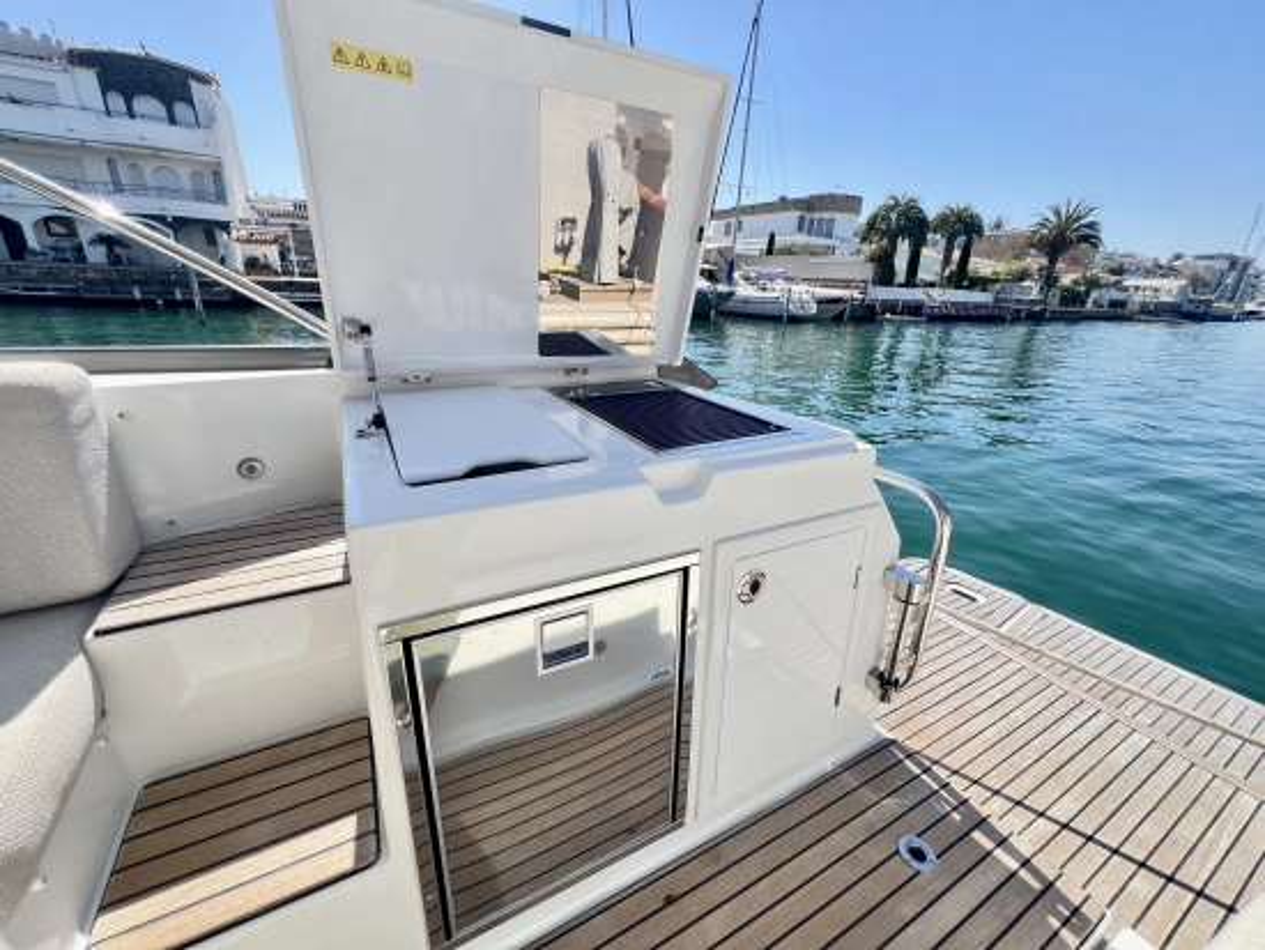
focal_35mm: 13
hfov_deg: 106.2
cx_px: 632
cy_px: 475
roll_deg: -2.6
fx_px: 475
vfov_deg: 90.0
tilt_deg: -21.5
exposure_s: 1/723
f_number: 1.8
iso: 32
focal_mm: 1.57
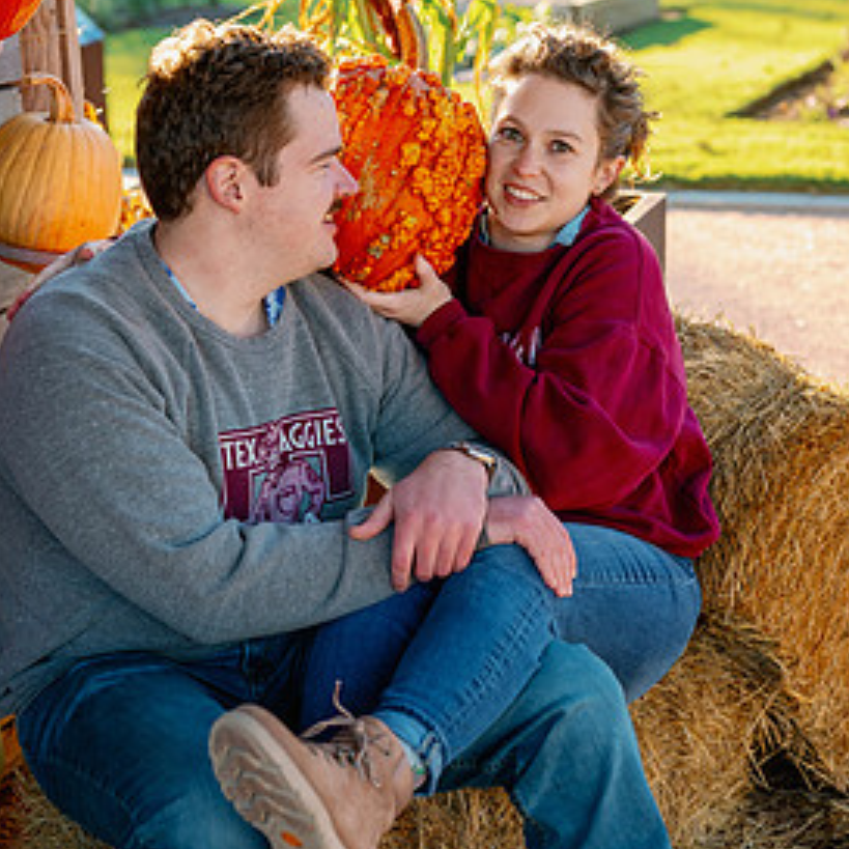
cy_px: 426
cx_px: 407
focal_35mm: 70
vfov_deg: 24.7
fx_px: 1942
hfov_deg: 24.7
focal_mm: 50
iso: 250
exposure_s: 1/500
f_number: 3.2
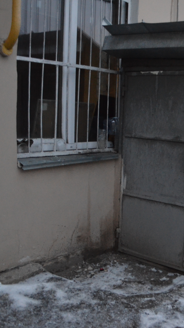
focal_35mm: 48
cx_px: 195
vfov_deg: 42.9
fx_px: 416
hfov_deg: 23.6
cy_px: 162
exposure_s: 1/20
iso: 3200
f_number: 3.8
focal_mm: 20
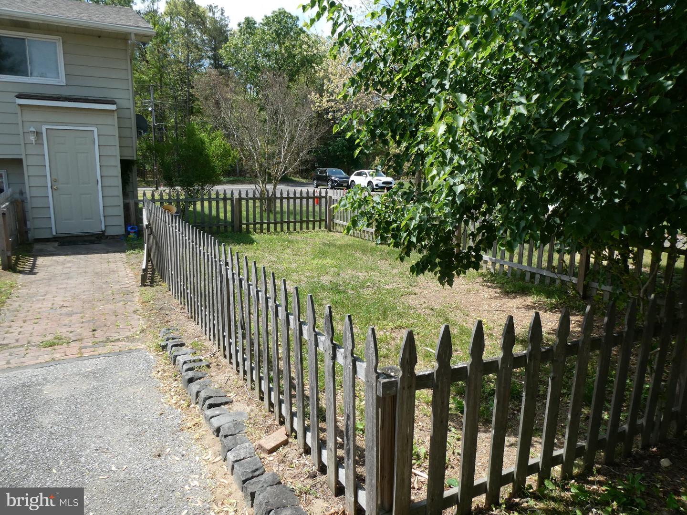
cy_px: 258
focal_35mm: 24
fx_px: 476
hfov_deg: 71.6
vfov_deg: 56.8
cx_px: 344
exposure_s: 1/500
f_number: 3.3
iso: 80
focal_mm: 4.3
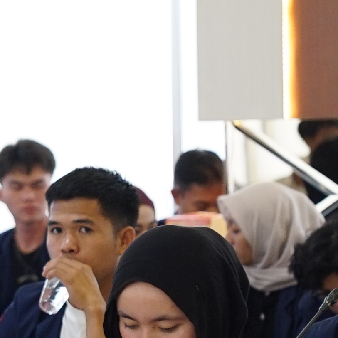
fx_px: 3380
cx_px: -237
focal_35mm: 306
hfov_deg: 5.6
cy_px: 314
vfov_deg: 5.7
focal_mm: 69
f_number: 3.2
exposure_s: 1/125
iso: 1600
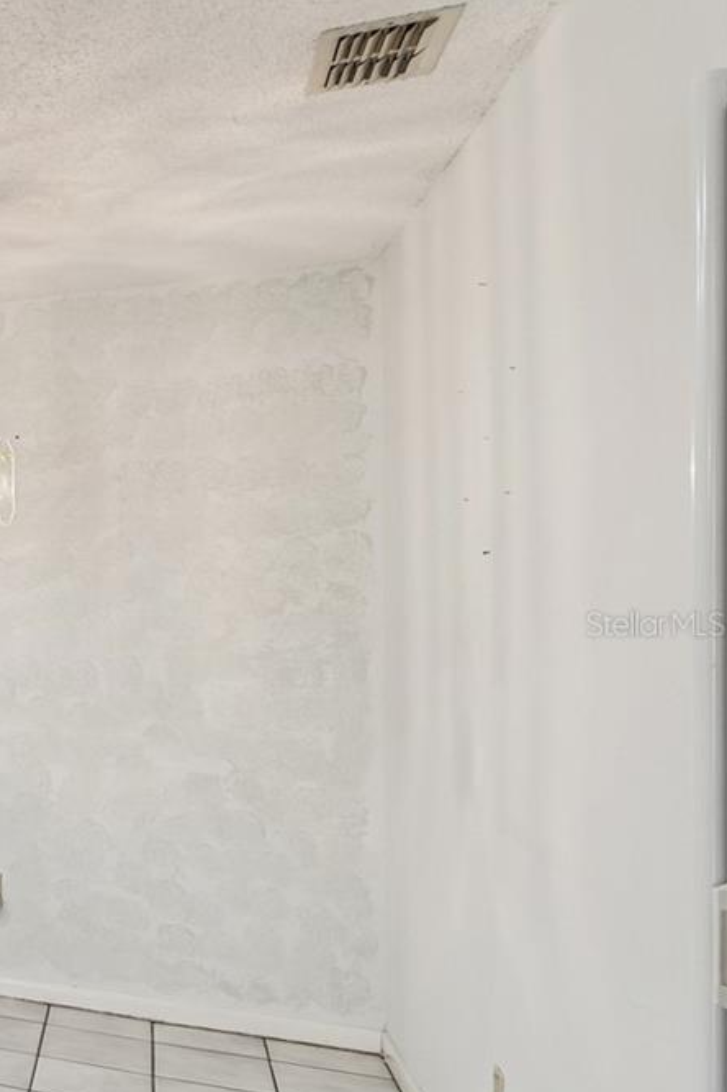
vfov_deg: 53.0
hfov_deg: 22.2
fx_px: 1092
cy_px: 624
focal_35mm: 36
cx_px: -578
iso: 100
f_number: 7.1
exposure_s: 1/10
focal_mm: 10
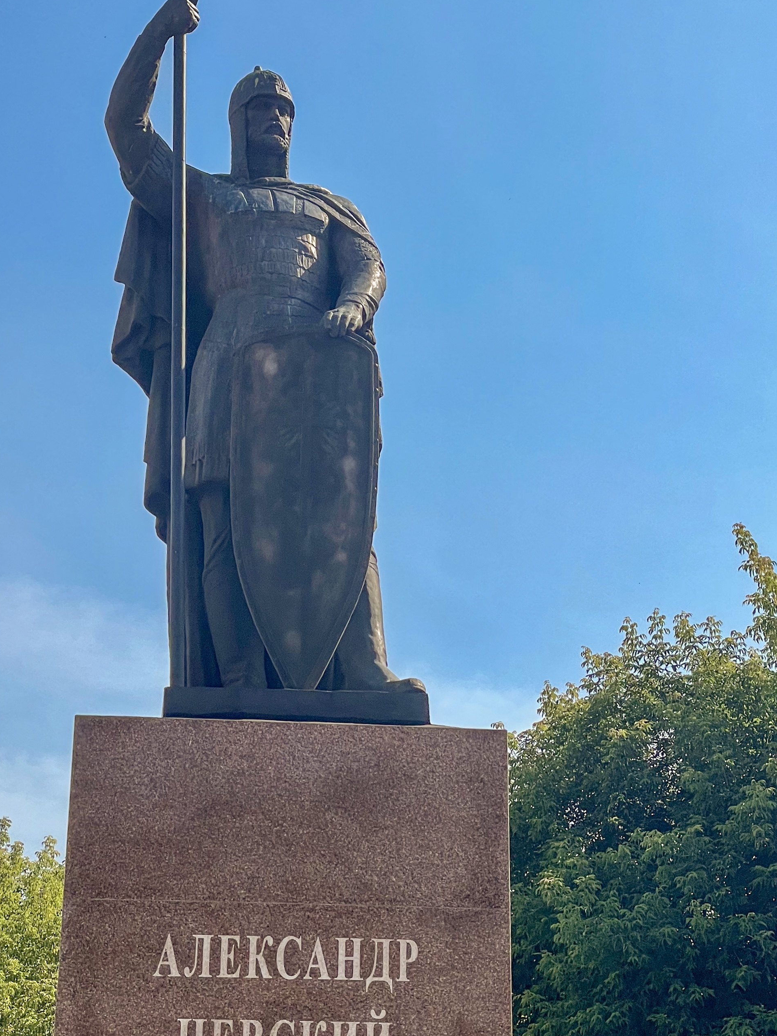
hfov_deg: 18.2
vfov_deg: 24.1
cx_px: 431
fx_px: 2425
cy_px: 420
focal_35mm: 81
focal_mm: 6
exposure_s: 1/2800
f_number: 2
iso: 25
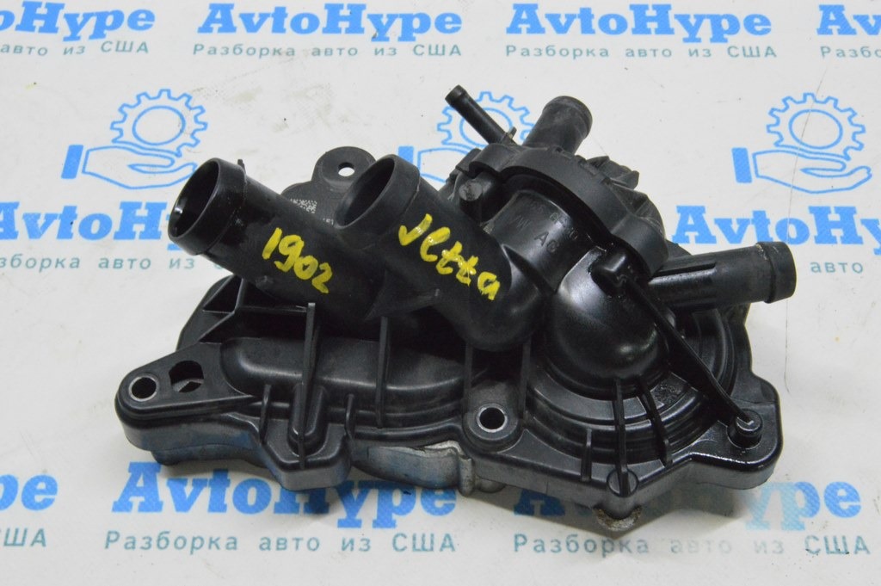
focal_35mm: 48
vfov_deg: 28.0
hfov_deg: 41.1
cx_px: 440
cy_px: 293
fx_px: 1174
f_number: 20
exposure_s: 1/20
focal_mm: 32
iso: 6400
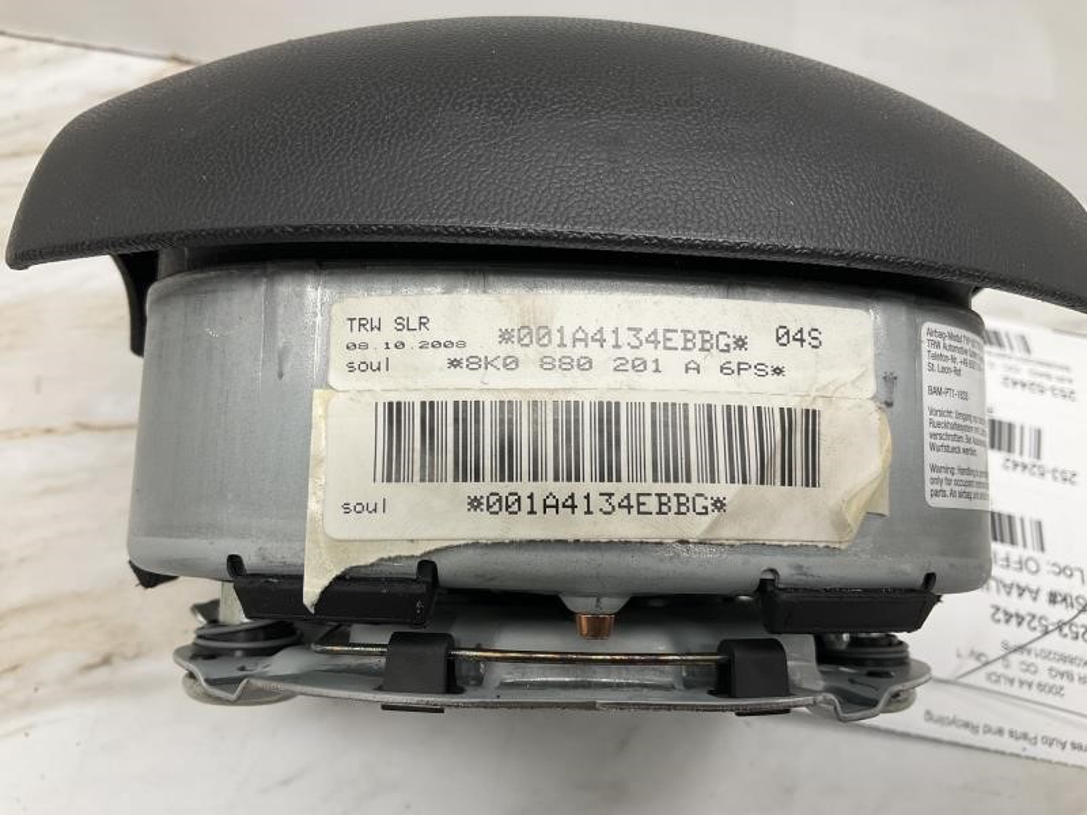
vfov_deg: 48.2
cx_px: 544
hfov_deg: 61.7
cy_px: 408
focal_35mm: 29
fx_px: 911
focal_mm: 3
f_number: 1.8
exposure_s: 1/320
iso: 25
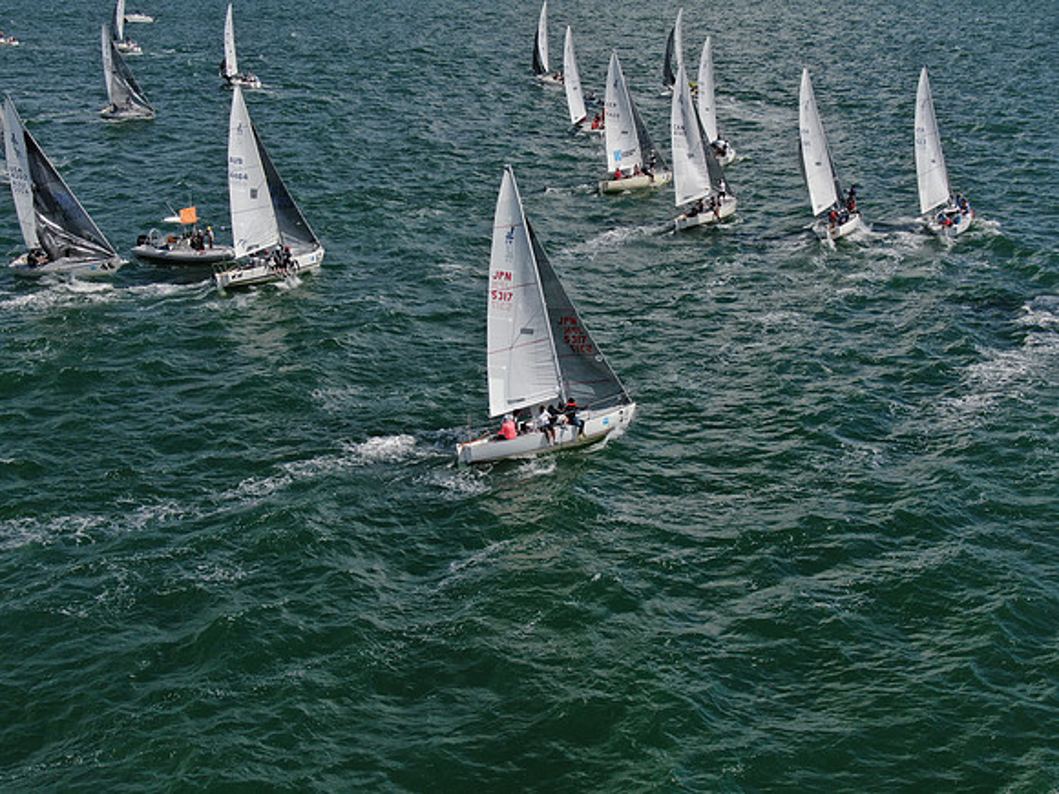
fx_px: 1468
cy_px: 397
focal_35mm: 48
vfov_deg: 30.3
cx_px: 530
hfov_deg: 39.7
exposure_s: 1/1600
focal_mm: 8.6
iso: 100
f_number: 3.8
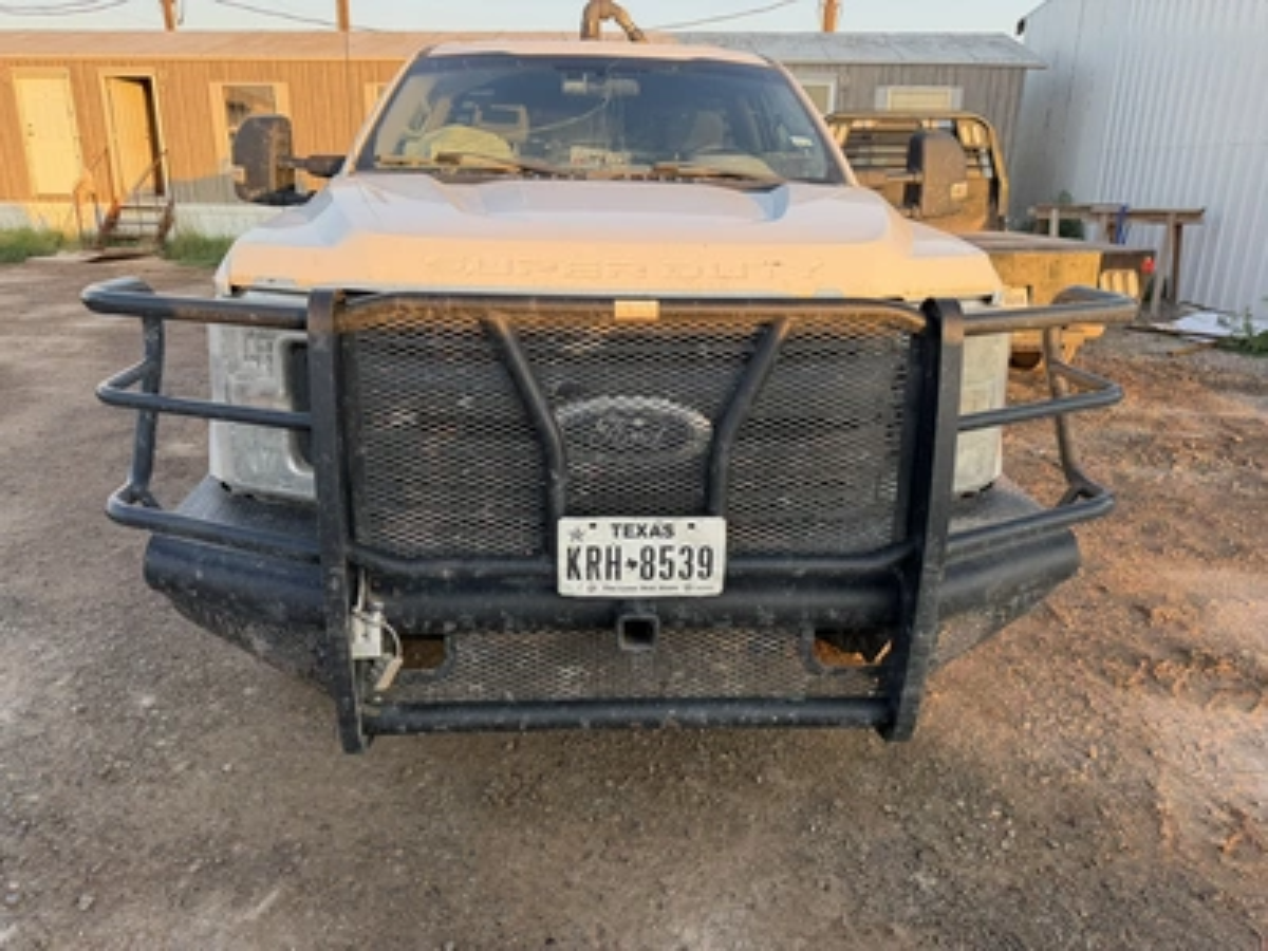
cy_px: 476
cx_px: 634
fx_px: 879
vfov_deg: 56.8
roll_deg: +0.0
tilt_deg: -14.6
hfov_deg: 71.6
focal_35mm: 24
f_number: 1.78
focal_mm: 6.76
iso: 80
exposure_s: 1/232
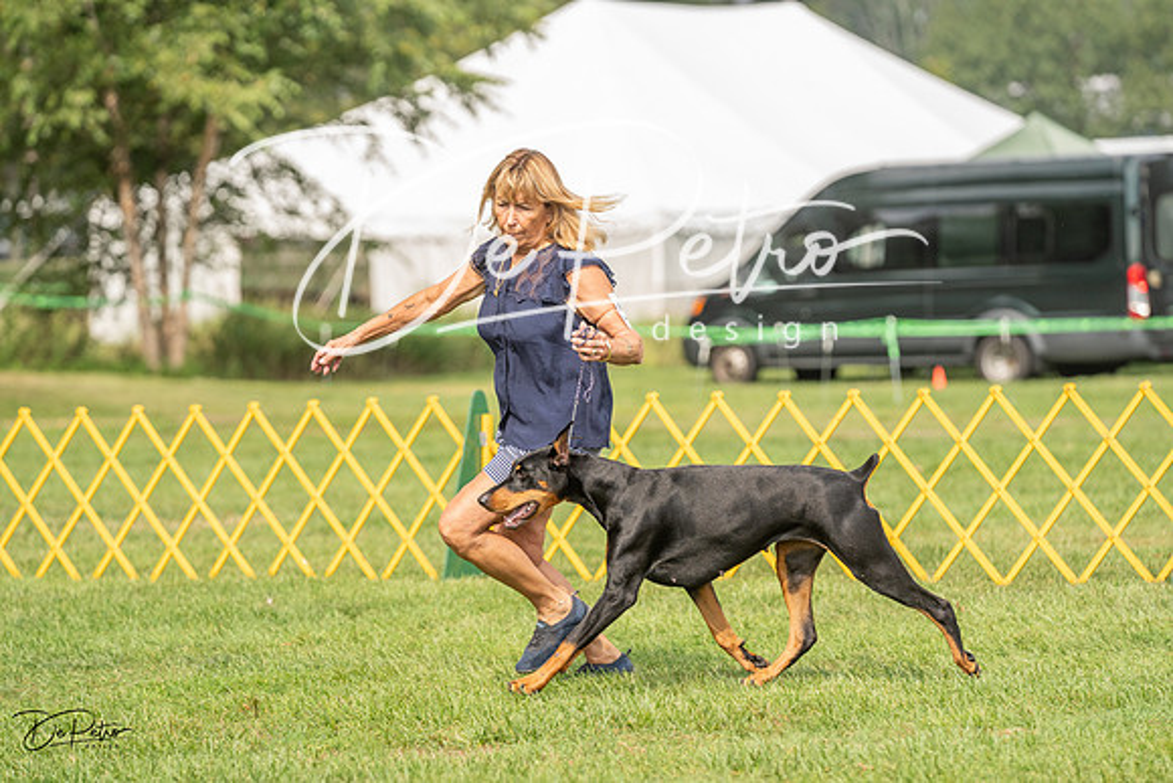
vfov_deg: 7.5
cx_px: 586
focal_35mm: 182
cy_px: 392
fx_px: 5931
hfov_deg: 11.3
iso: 1000
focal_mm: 182
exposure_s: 1/2000
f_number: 4.5
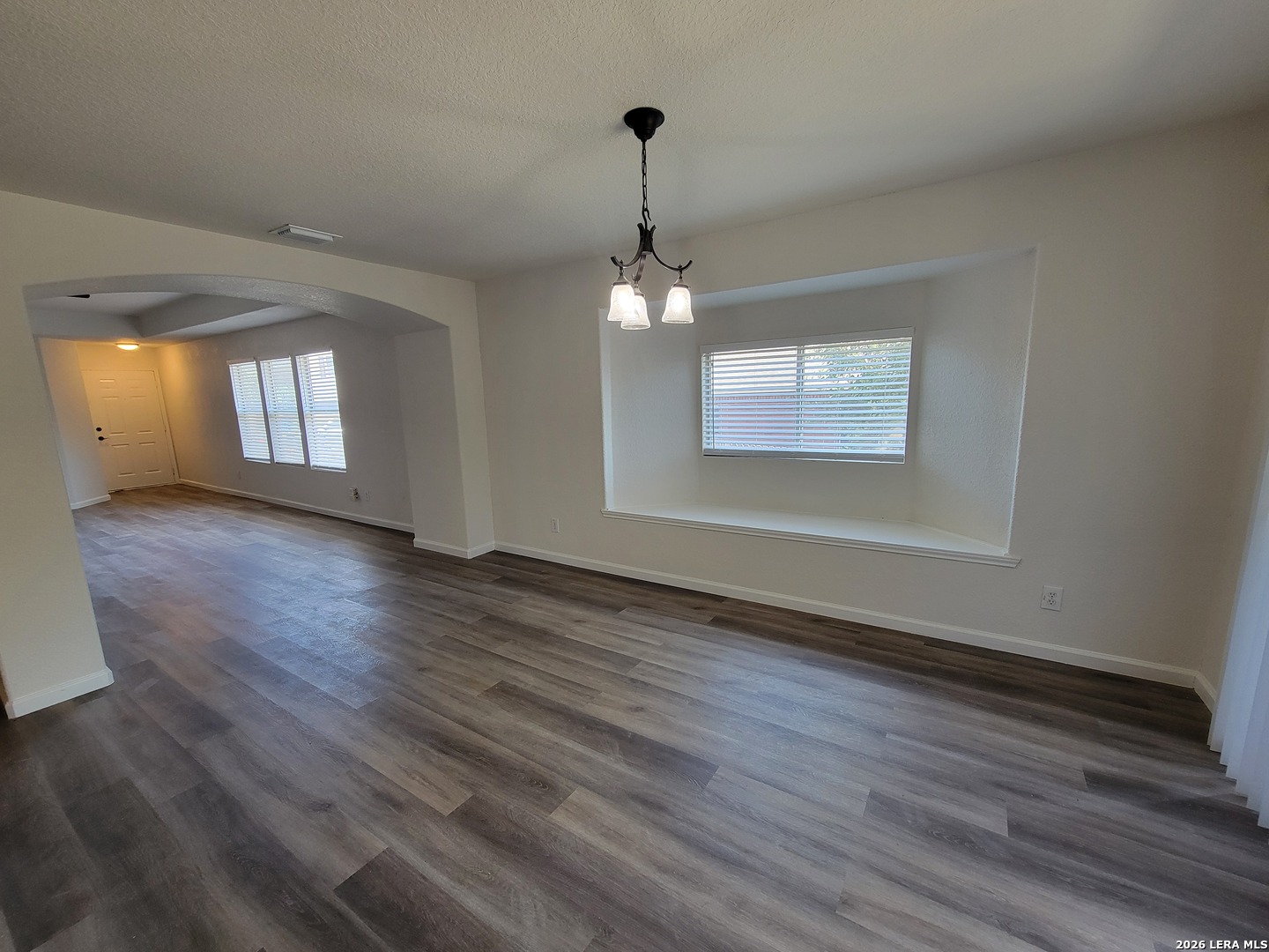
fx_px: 477
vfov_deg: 89.9
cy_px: 476
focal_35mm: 13
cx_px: 634
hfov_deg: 106.2
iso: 125
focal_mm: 2.2
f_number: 2.2
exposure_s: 1/60
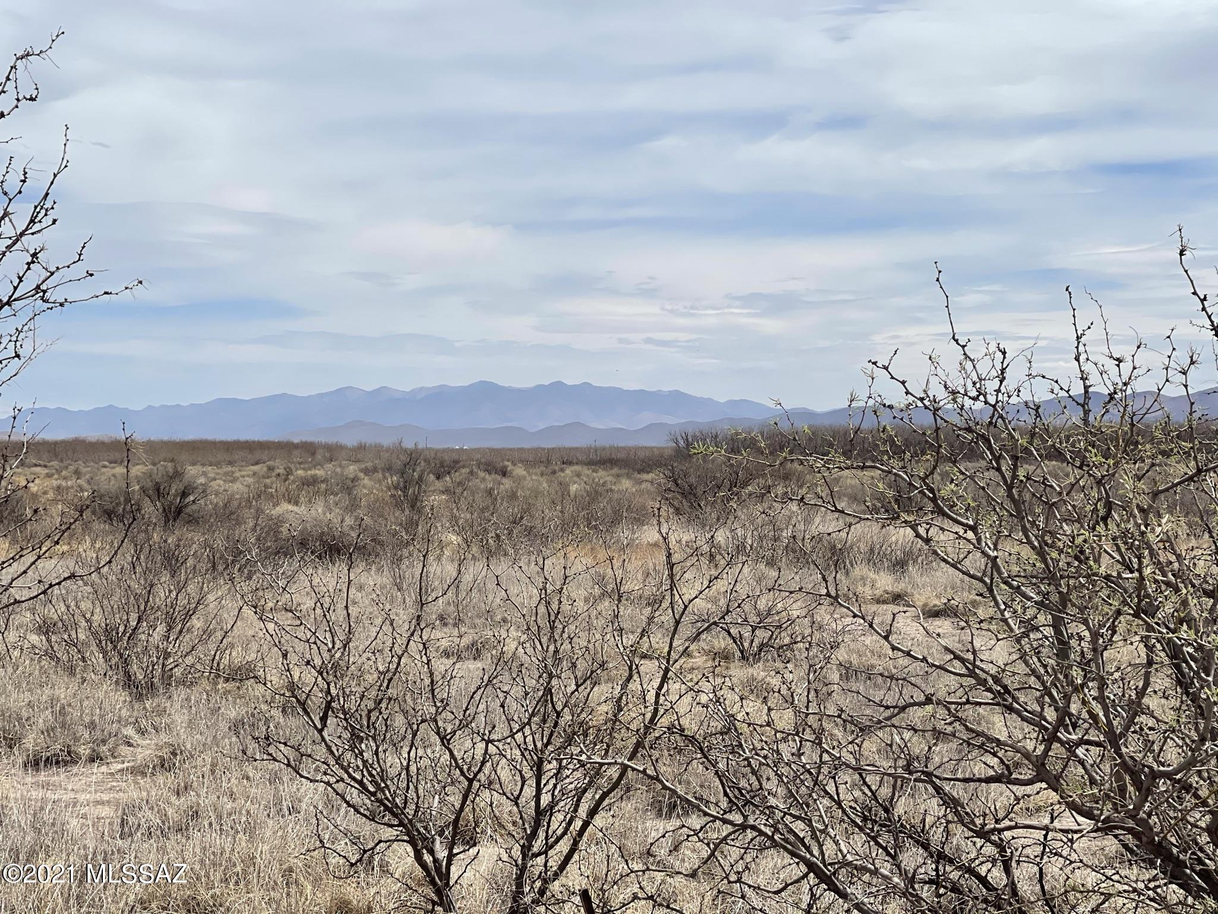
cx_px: 609
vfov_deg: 22.9
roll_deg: +0.4
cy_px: 457
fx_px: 2252
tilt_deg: +0.9
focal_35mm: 64
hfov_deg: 30.3
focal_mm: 7.5
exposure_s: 1/2874
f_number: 2.2
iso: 20
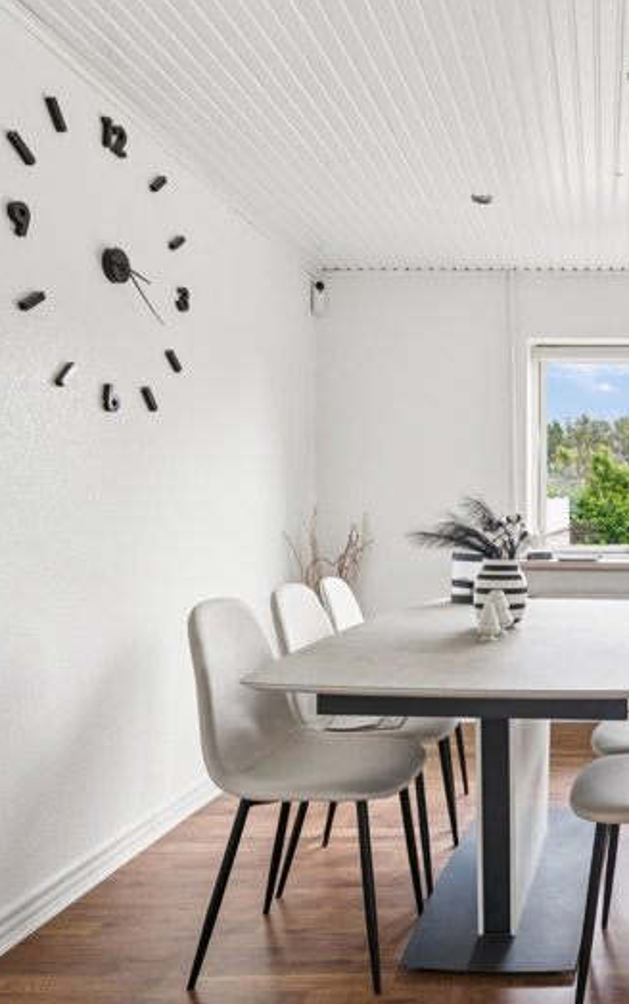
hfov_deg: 37.5
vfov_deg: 66.2
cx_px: 685
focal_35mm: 28
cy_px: 505
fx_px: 771
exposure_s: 1/80
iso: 800
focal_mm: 18.1
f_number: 7.1
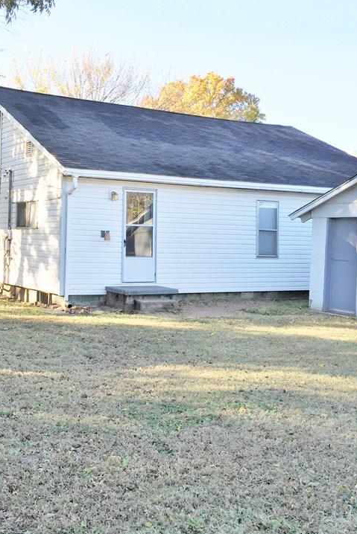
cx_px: 80
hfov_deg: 30.6
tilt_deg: -2.2
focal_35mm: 43
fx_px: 639
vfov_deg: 45.4
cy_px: 260
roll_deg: -2.4
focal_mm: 4.15
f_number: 2.2
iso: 32
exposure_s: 1/488
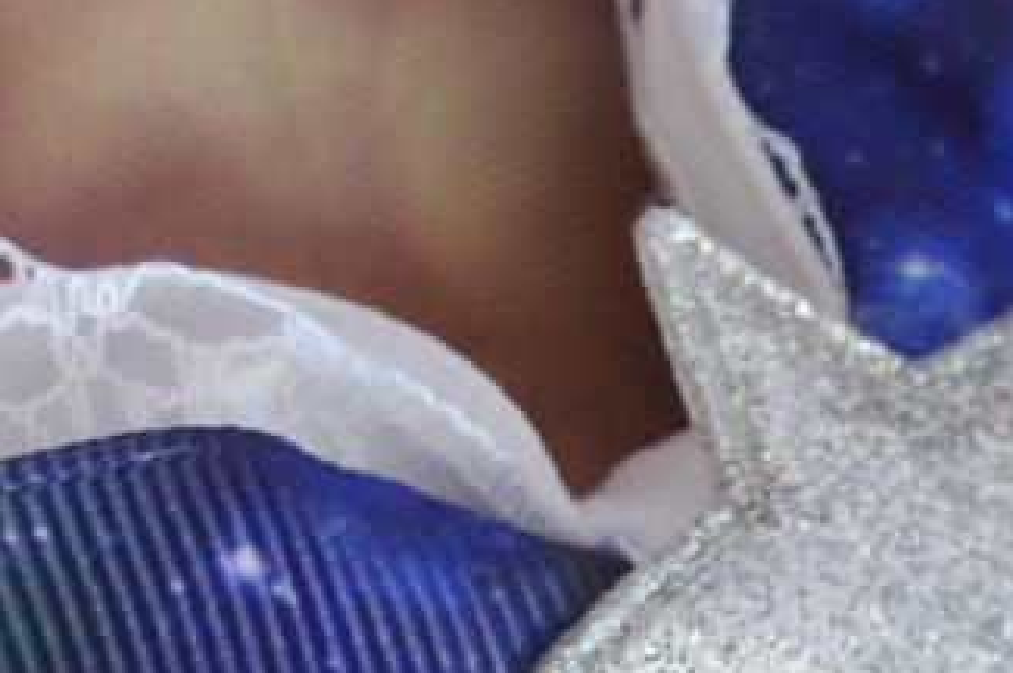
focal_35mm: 246
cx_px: 1066
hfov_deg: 8.3
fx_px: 6915
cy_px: 1142
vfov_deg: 5.5
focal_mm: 24
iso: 500
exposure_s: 1/60
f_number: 4
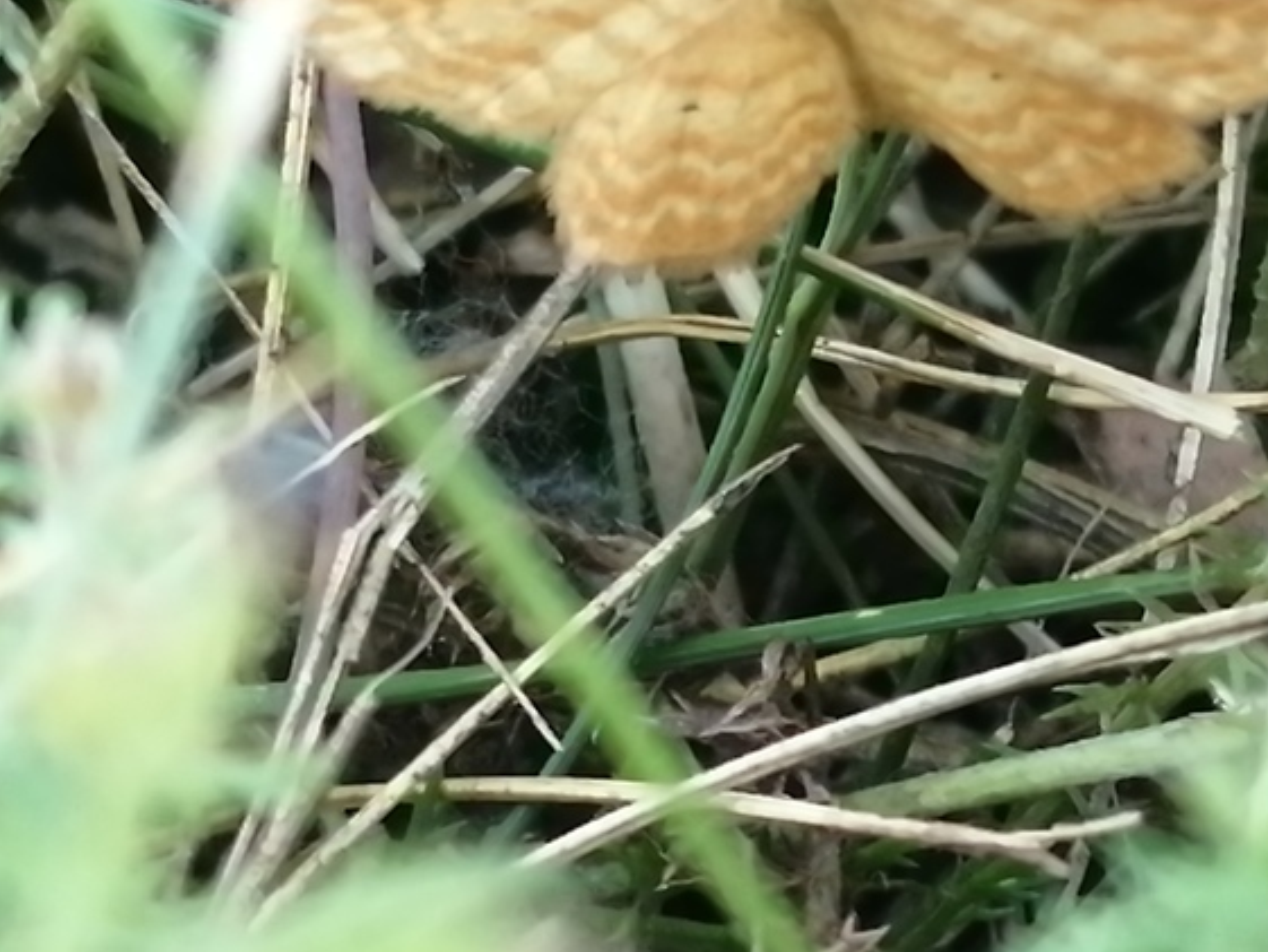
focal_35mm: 158
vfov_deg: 9.4
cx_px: 783
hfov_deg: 12.5
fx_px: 5789
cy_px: 267
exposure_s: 1/45
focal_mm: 3.46
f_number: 1.8
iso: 160
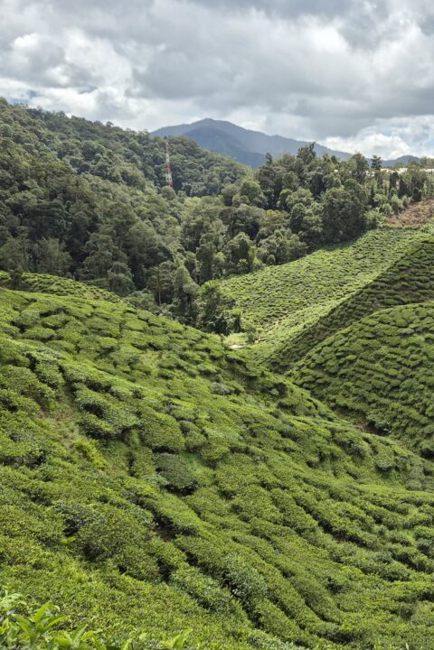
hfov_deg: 36.5
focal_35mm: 34
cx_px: 391
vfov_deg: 55.8
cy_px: 343
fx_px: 615
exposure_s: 1/1408
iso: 25
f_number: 1.8
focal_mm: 5.4
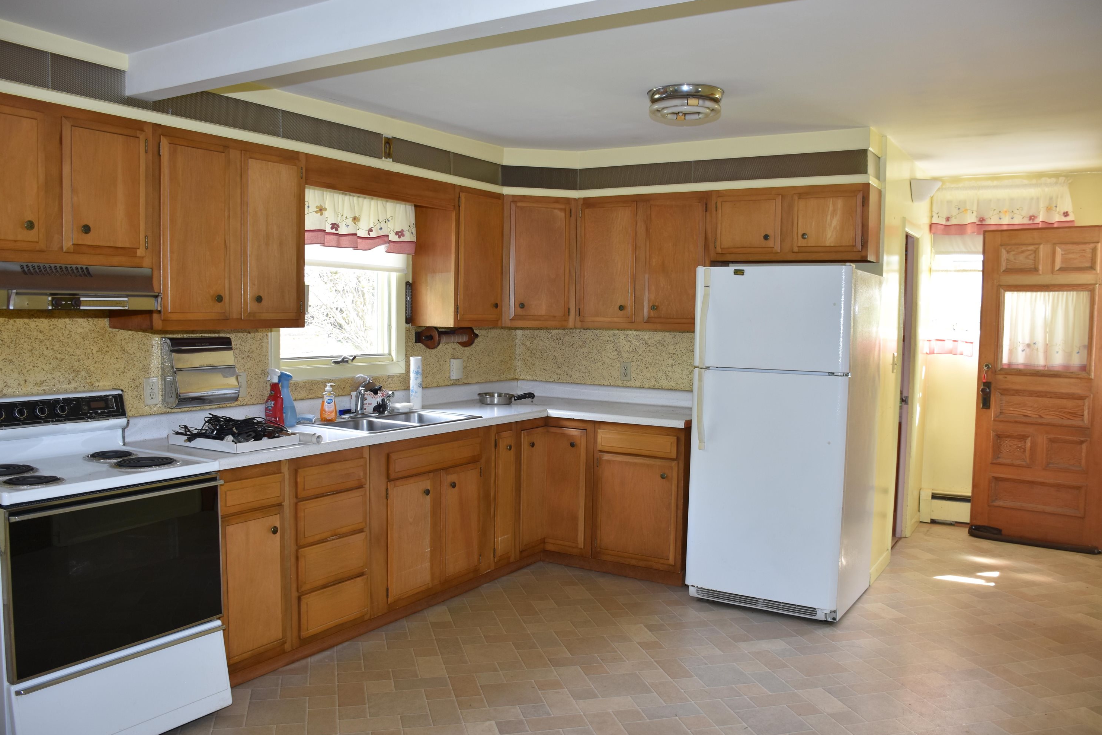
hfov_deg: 65.5
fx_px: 857
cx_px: 535
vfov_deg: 46.4
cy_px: 374
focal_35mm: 28
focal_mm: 18
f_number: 4
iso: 320
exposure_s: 1/60
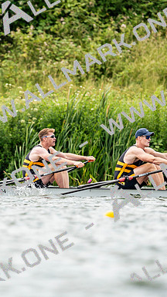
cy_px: 148
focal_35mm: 948
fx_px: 7478
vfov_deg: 2.3
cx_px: 44
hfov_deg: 1.3
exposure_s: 1/2000
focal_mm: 600
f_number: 6.3
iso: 500
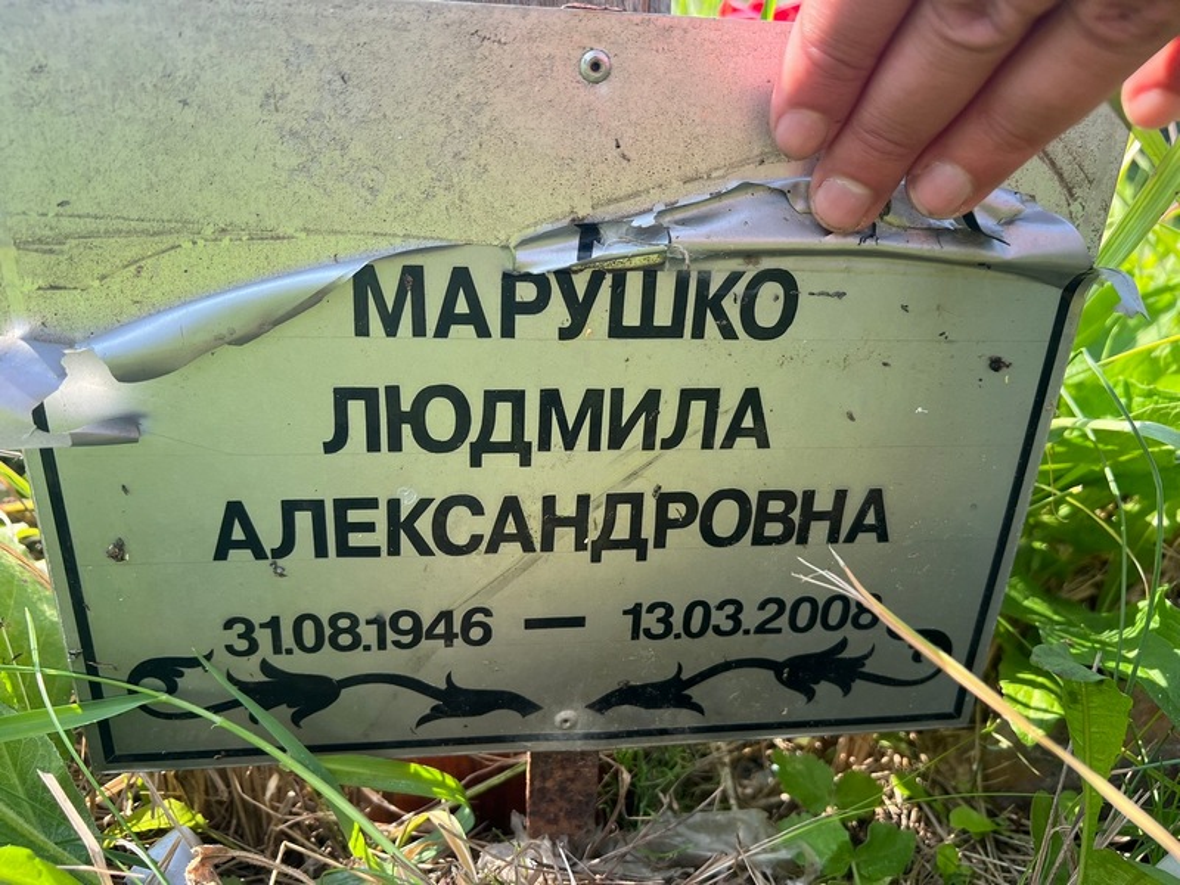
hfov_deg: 67.3
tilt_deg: -17.4
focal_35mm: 26
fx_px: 886
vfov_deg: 53.1
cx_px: 590
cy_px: 442
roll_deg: -4.4
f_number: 1.5
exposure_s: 1/763
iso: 50
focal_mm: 5.7
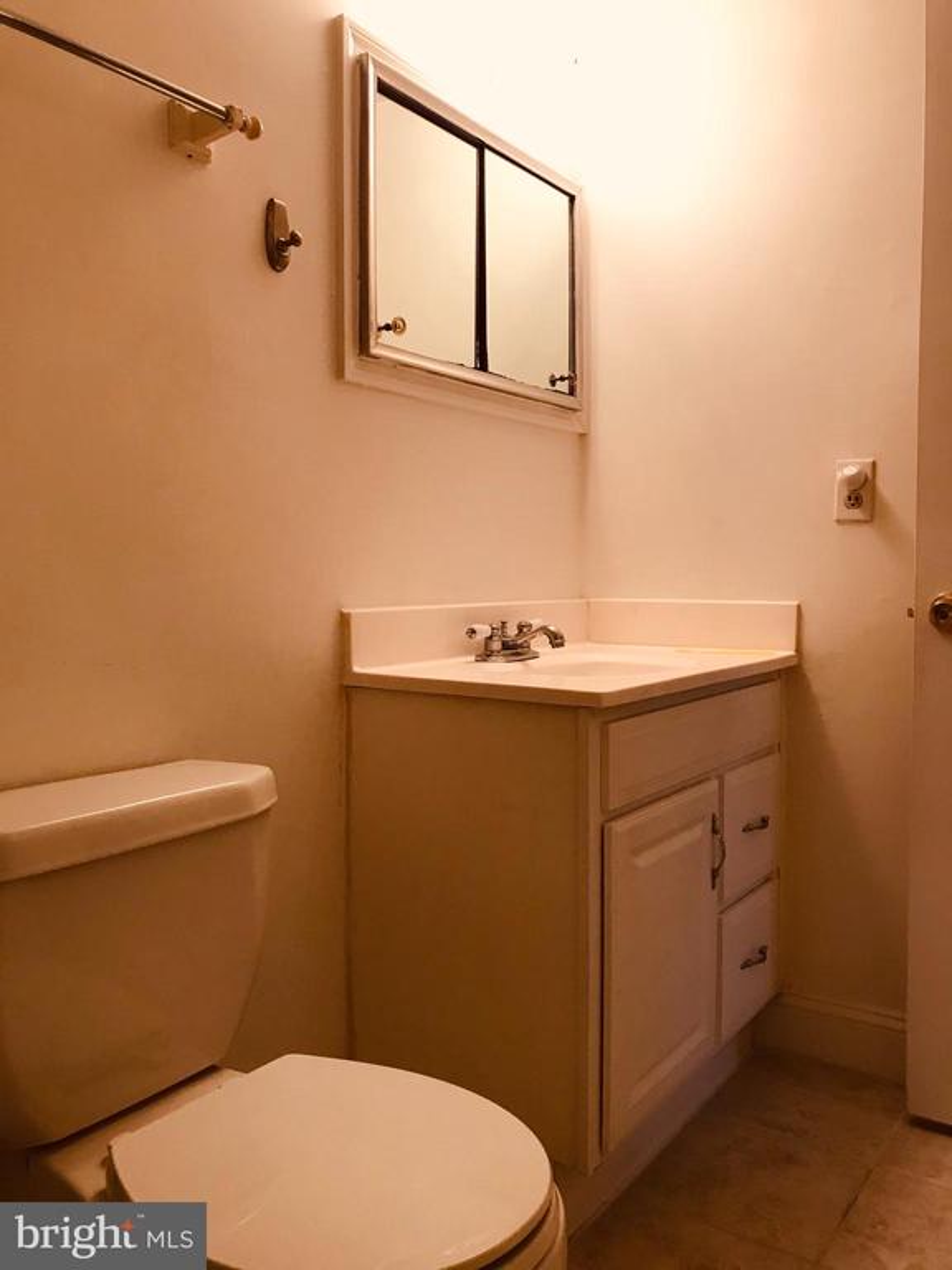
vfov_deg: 63.4
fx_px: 1027
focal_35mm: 28
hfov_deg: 49.7
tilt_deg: -2.5
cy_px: 635
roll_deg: -0.1
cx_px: 476
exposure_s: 1/30
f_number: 1.8
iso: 32
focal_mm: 3.99
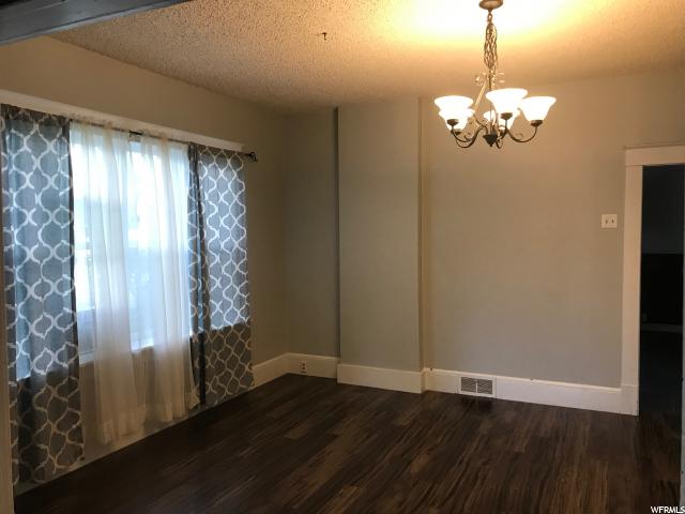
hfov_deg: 63.4
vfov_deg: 49.7
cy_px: 257
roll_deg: +0.4
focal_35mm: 28
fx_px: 554
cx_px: 342
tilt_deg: -1.6
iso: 32
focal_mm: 3.99
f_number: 1.8
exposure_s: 1/30
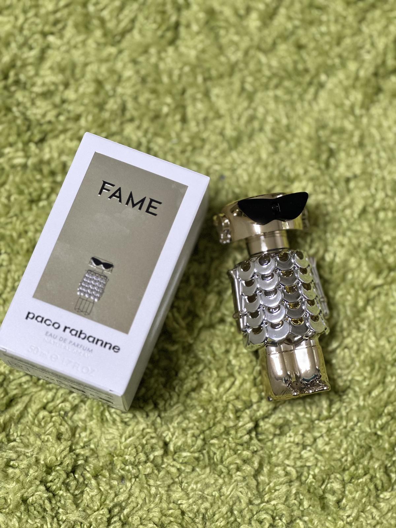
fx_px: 1174
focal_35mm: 77
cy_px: 264
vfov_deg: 25.3
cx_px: 198
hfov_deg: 19.1
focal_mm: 9
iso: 400
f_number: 2.8
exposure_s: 1/20
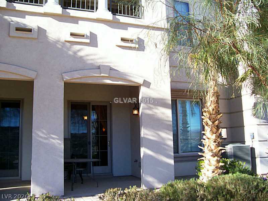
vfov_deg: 41.8
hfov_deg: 54.0
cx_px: 134
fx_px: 263
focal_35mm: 34
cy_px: 100
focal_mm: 5.6
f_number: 2.7
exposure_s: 1/303
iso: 80
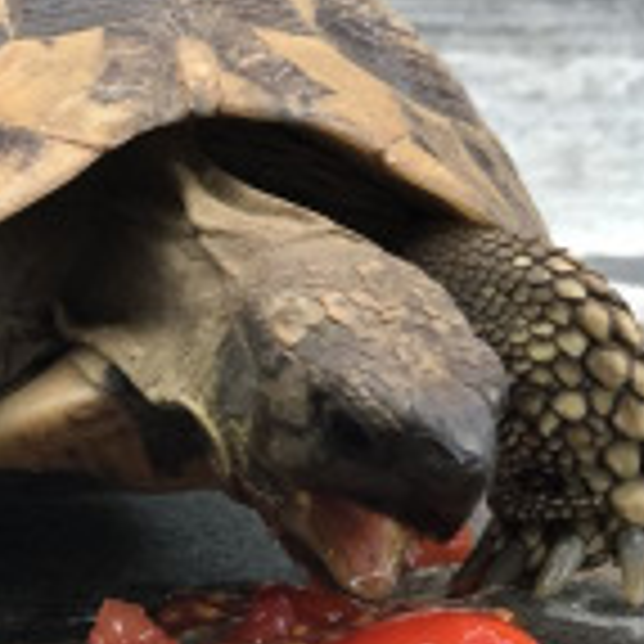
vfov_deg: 12.4
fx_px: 2968
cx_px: 140
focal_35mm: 141
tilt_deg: -4.0
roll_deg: +5.0
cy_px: 324
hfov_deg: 12.3
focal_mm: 6.6
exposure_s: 1/30
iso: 160
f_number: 2.8
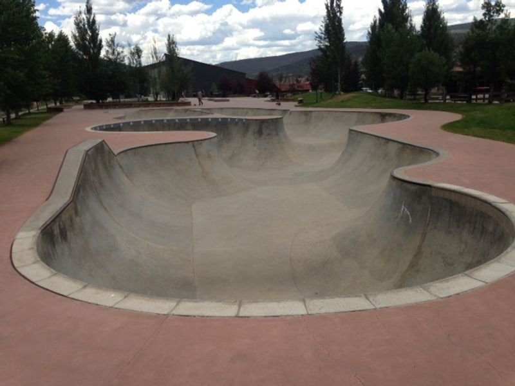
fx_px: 491
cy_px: 193
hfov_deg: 55.4
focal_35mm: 33
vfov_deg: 42.9
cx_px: 258
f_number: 2.4
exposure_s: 1/1205
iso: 50
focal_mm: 4.12
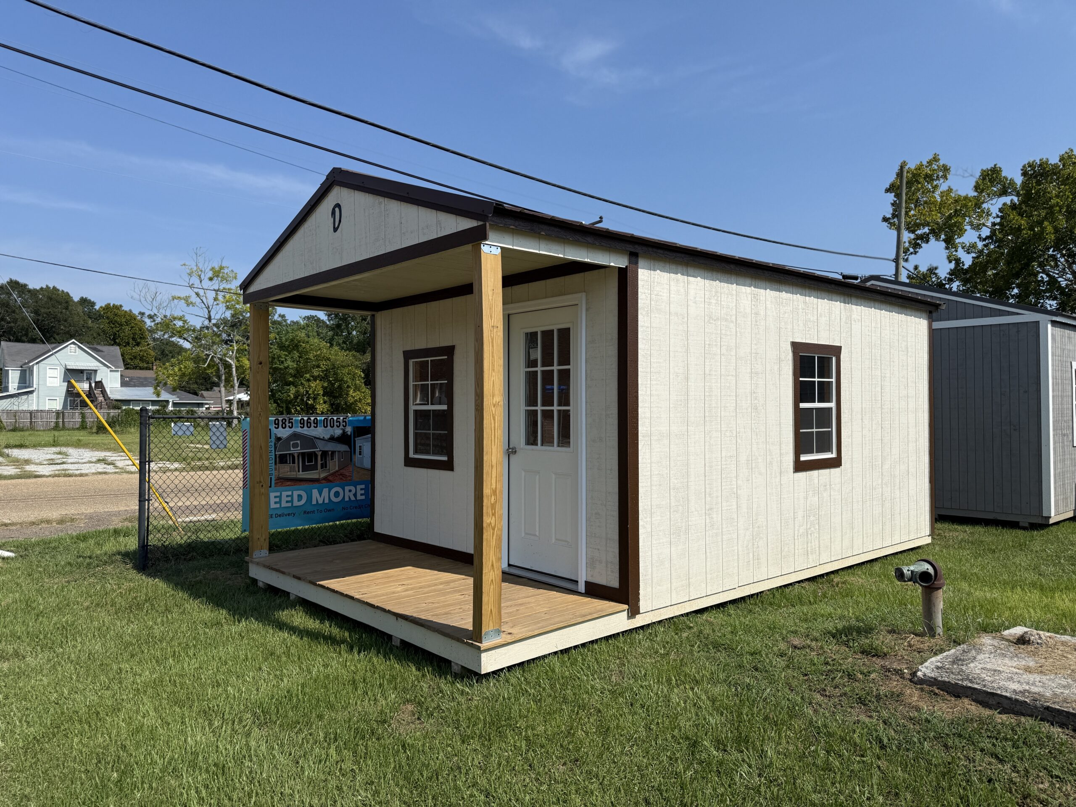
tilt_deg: +1.0
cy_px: 404
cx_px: 538
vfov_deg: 56.8
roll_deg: +0.1
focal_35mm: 24
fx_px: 746
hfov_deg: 71.6
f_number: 1.78
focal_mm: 6.76
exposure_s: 1/7353
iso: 80
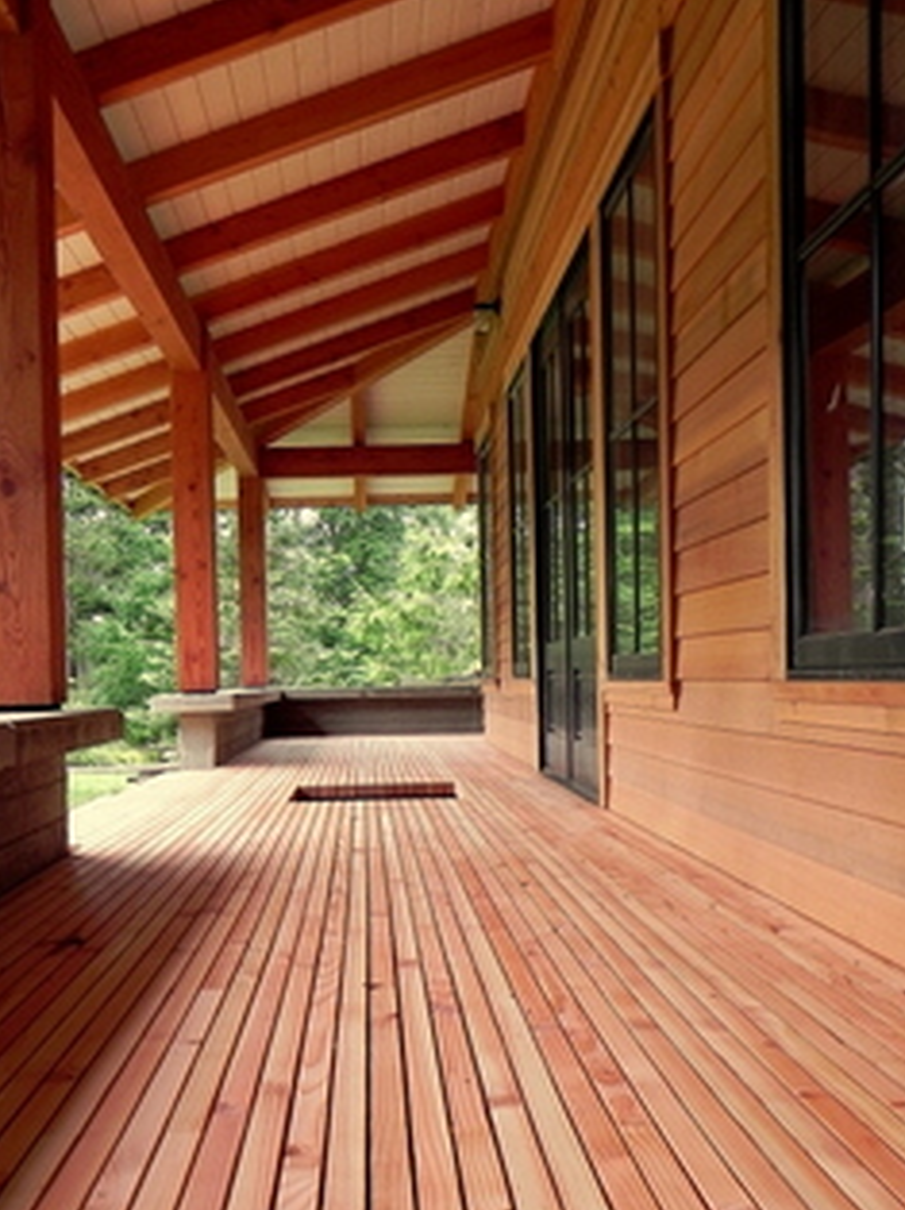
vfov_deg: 50.1
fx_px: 1292
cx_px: 343
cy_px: 667
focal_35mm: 37
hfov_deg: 38.4
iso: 160
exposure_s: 1/60.7
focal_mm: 5.2
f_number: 2.8
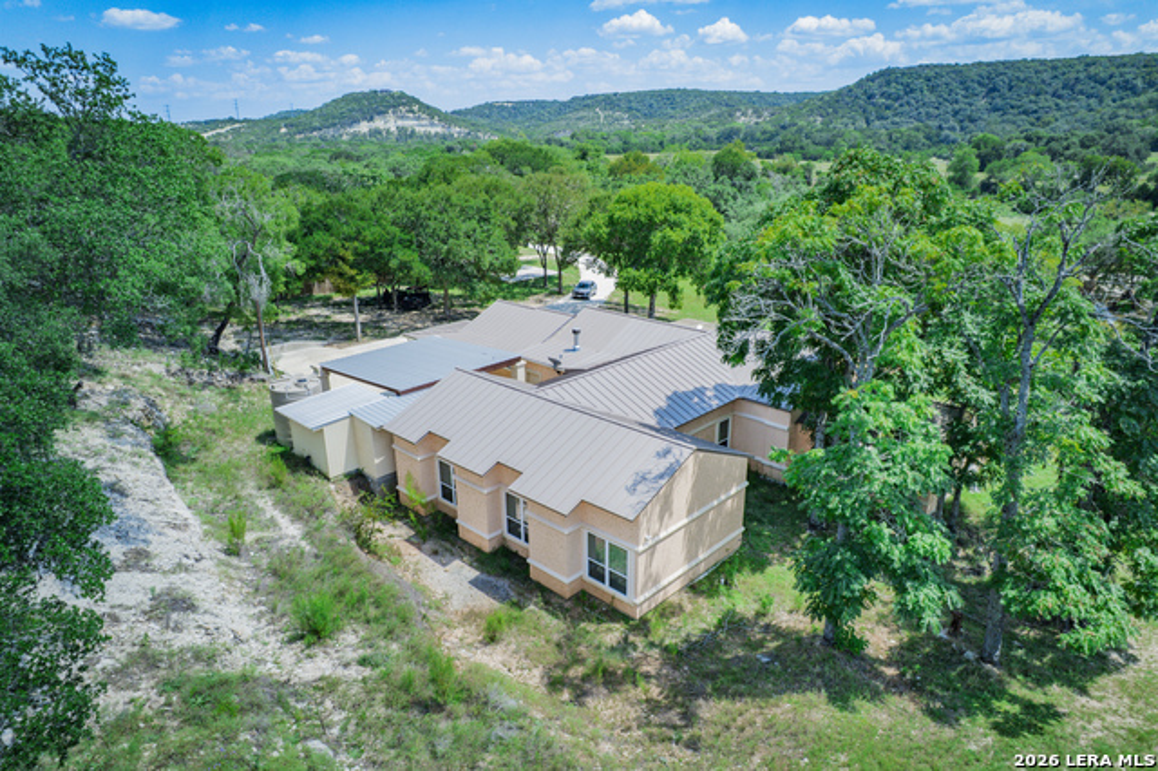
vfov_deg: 57.2
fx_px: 707
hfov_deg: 78.6
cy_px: 386
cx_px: 579
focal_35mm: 22
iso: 140
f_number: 2.8
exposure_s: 1/1250
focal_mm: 8.38
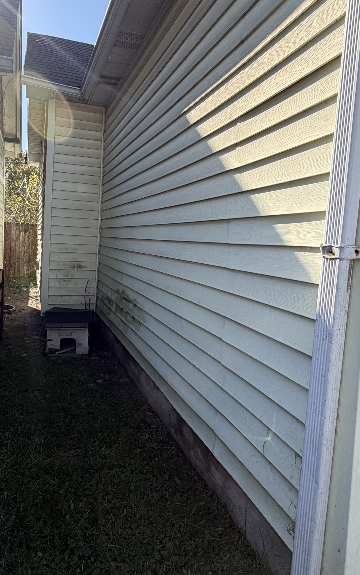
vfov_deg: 77.0
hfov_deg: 52.8
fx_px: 361
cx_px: 150
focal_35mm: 23
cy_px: 261
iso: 40
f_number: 2.2
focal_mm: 2.22
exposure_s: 1/545
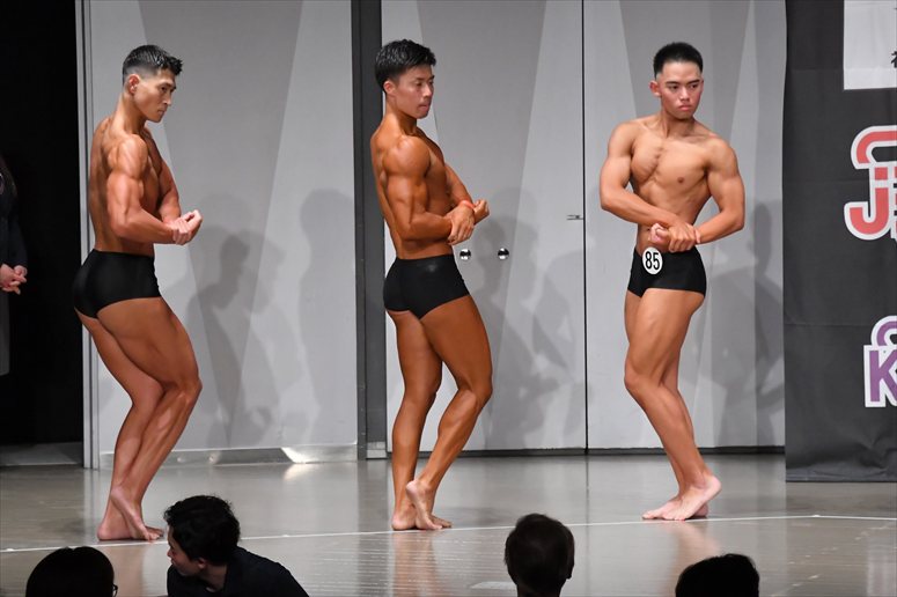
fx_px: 5031
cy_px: 298
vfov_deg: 6.8
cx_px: 448
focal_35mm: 202
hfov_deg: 10.2
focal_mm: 135
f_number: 5.6
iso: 6400
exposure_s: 1/400
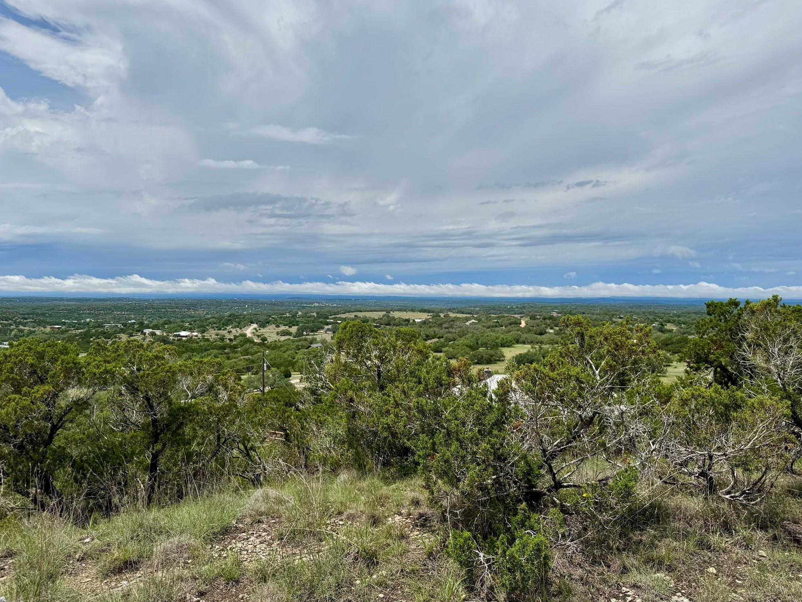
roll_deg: -1.2
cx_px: 395
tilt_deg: -1.1
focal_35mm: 25
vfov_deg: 54.9
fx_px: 579
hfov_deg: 69.4
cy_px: 306
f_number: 1.78
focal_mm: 6.76
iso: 80
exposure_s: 1/10417
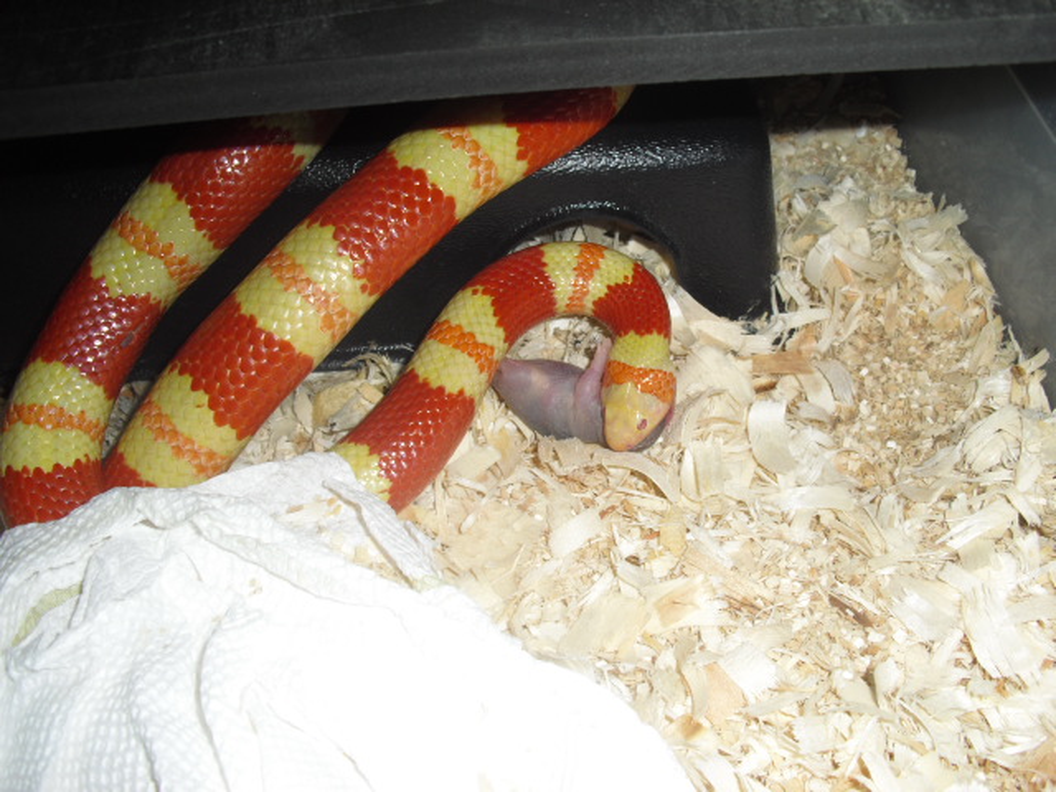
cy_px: 396
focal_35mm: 36
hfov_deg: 51.4
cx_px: 528
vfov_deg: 39.7
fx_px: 1098
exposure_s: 1/60
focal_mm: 6.3
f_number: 3.1
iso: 100
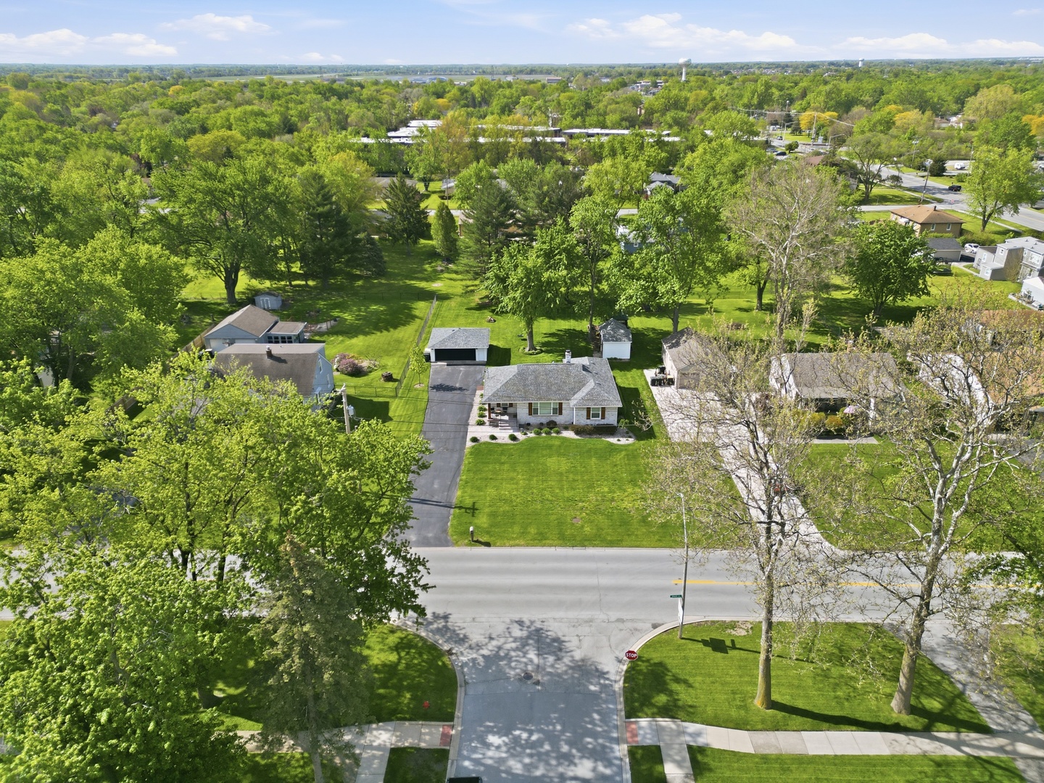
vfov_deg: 56.8
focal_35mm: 24
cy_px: 392
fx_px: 724
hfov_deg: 71.6
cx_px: 522
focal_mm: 6.7
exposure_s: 1/2500
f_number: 1.7
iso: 150
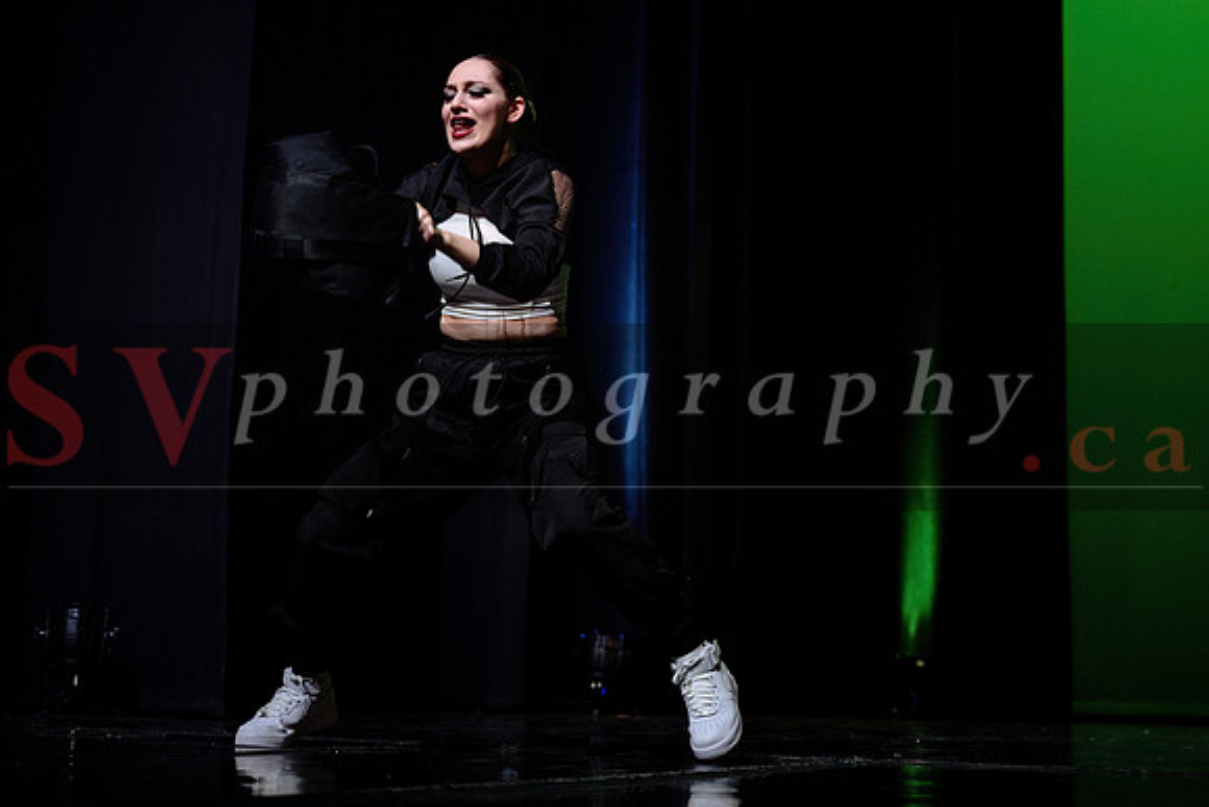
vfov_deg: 19.9
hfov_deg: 29.6
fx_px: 2291
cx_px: 603
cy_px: 298
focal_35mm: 68
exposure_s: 1/270
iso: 1600
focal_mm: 53
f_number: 2.8
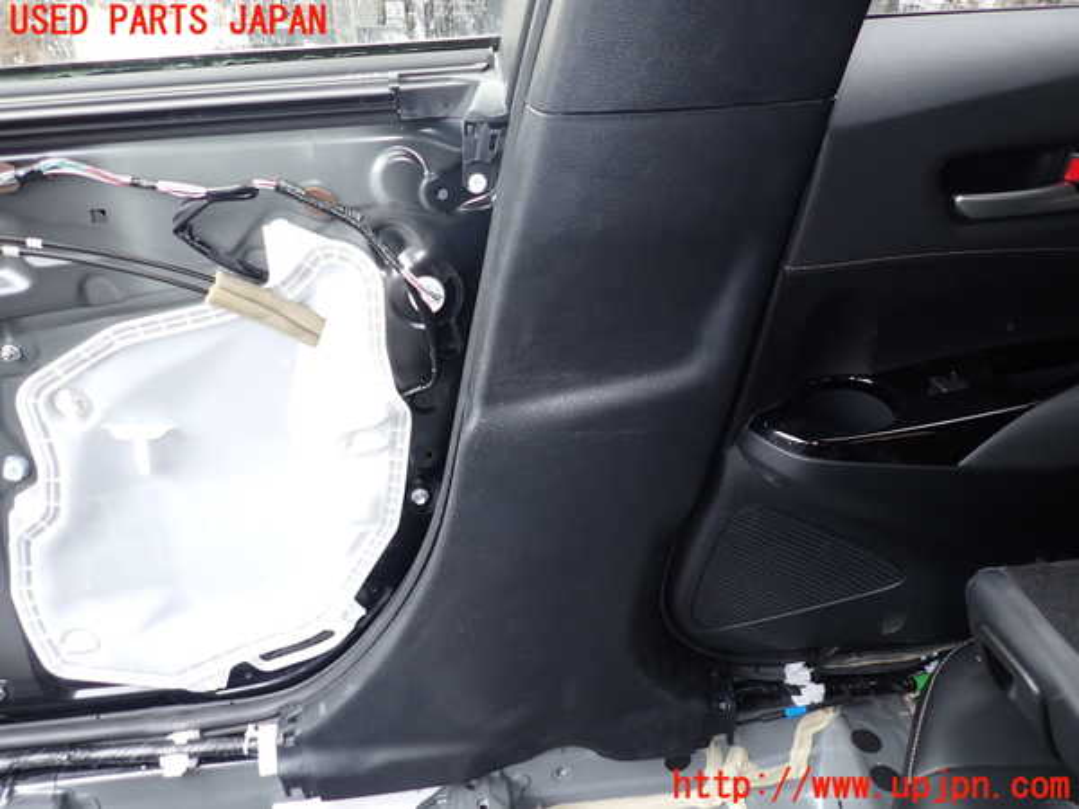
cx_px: 540
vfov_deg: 54.9
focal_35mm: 25
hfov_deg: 69.4
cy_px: 404
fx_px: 779
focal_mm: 4.5
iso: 200
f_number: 2
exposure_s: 1/30
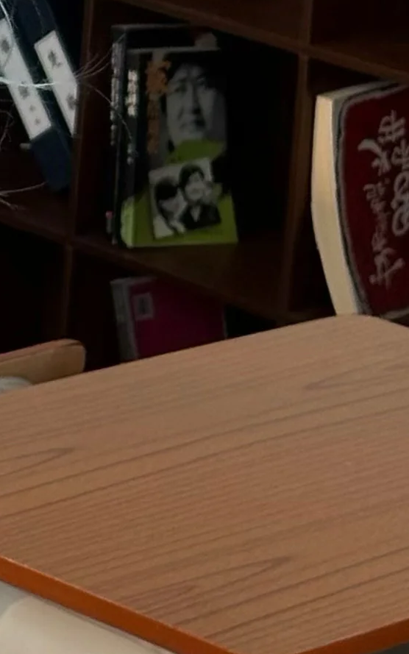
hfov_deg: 9.9
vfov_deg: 15.2
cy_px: -372
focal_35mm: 125
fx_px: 2228
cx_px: -327
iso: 125
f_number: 1.5
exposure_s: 1/60
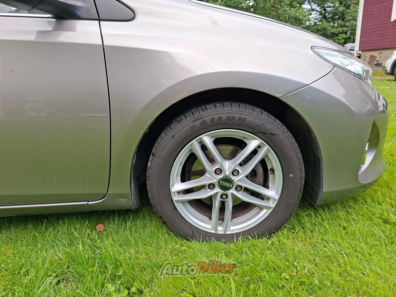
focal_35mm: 23
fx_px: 263
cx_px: 198
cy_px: 148
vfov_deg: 58.9
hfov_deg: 73.9
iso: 50
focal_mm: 5.54
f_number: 1.8
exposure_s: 1/274
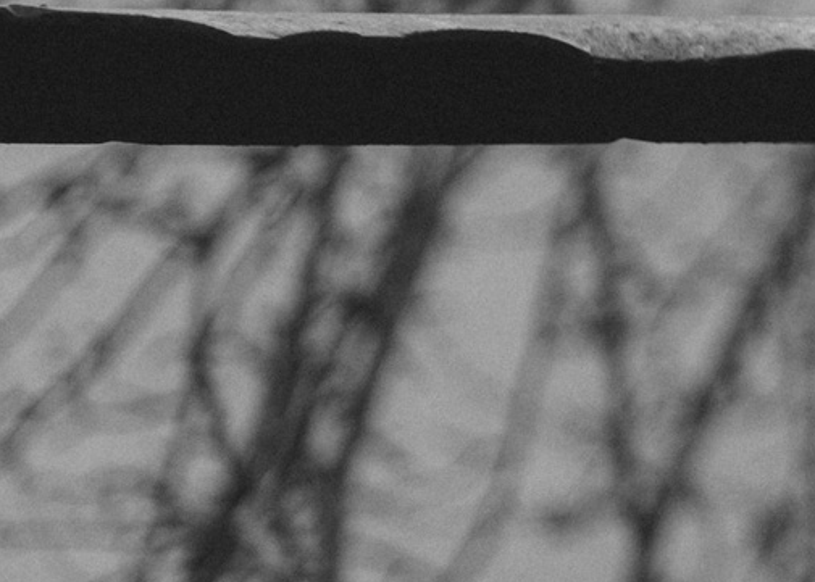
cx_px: 2205
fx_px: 7177
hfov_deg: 6.1
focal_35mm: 310
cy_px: -704
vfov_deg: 4.6
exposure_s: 1/1000
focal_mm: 35
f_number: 2
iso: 160
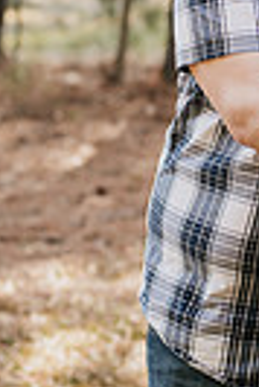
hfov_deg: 8.0
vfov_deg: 12.0
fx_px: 1819
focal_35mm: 169
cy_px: 20
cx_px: 390
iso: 100
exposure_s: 1/125
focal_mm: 50
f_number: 2.8
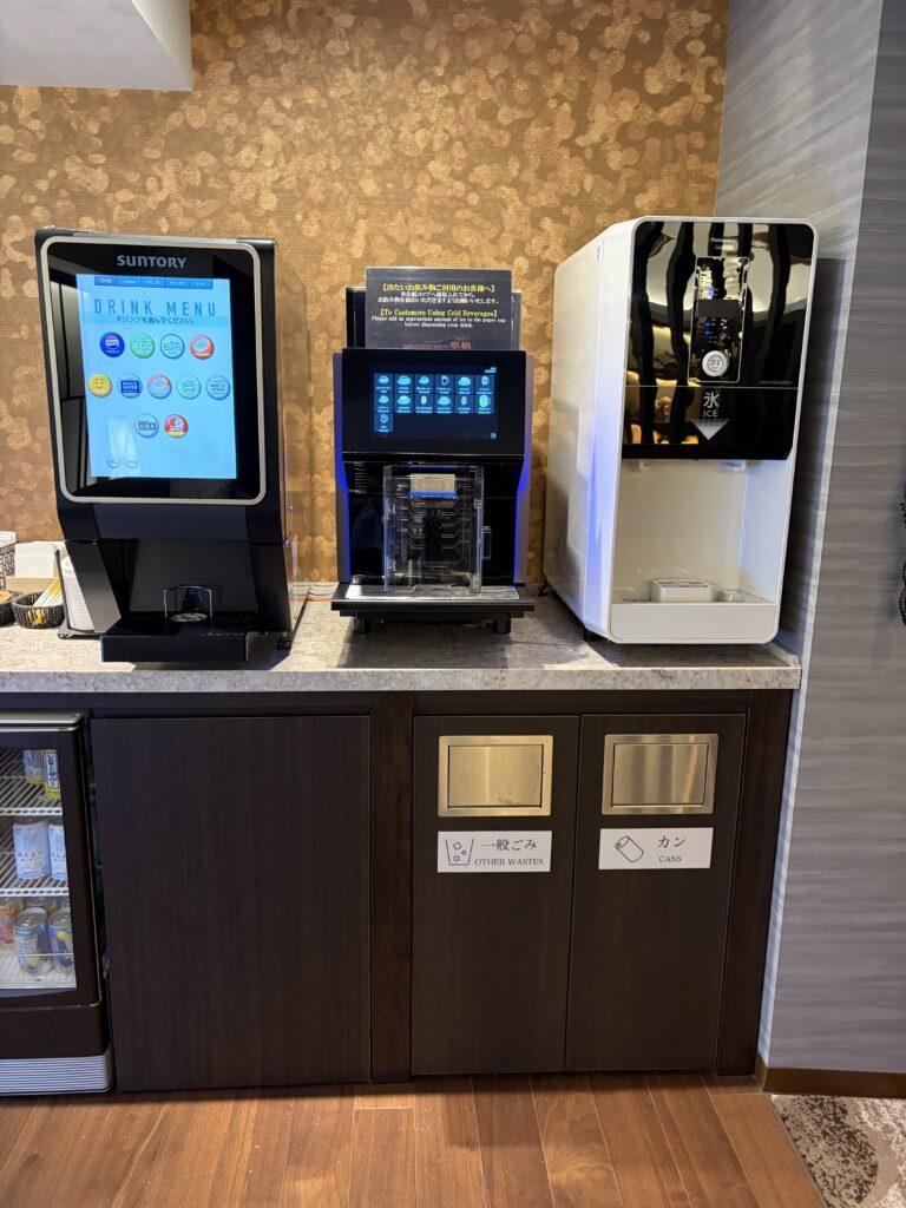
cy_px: 604
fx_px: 907
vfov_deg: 67.3
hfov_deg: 53.1
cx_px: 453
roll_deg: -1.0
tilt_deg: -11.8
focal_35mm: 26
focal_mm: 5.96
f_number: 1.6
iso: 320
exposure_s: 1/50
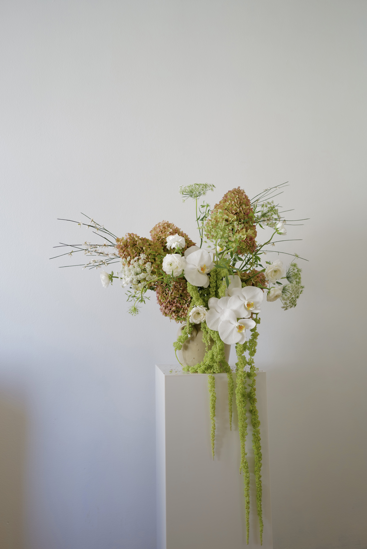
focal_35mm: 28
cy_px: 274
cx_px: 184
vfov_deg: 65.5
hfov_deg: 46.4
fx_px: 428
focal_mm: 28
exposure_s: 1/50
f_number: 1.7
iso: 100
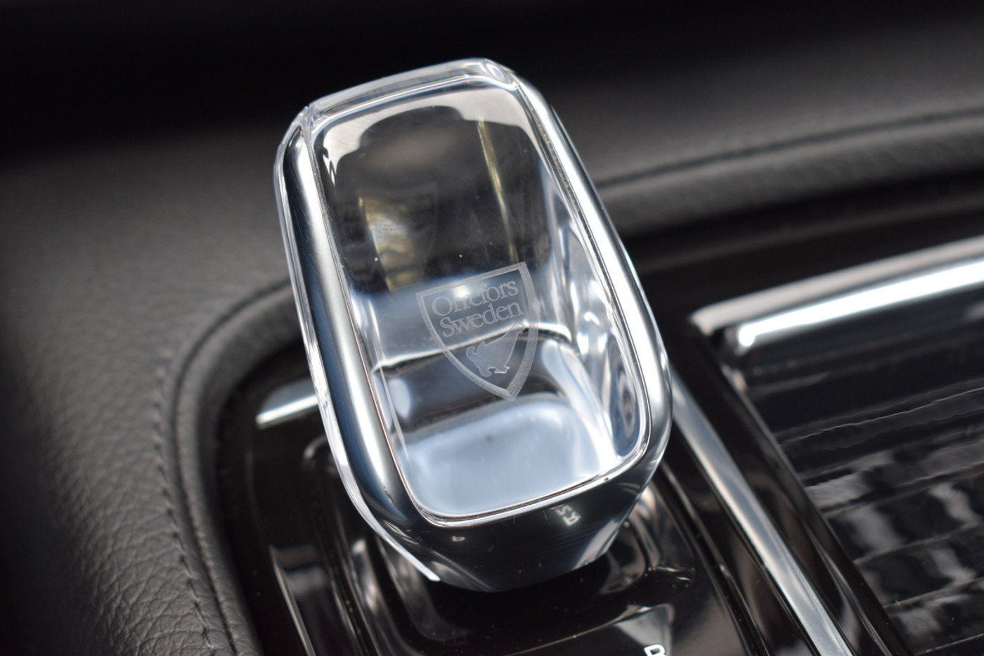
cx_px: 492
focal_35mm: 69
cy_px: 328
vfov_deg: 19.7
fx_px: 1886
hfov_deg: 29.2
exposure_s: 1/60
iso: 500
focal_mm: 46
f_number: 5.3
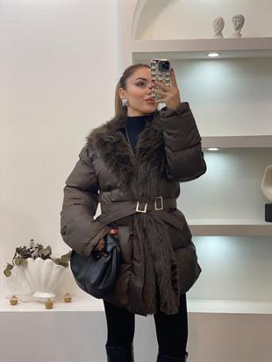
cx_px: 136
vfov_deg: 36.8
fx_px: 545
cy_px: 181
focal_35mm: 52
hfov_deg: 28.0
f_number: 2
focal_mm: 6
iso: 80
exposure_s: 1/100
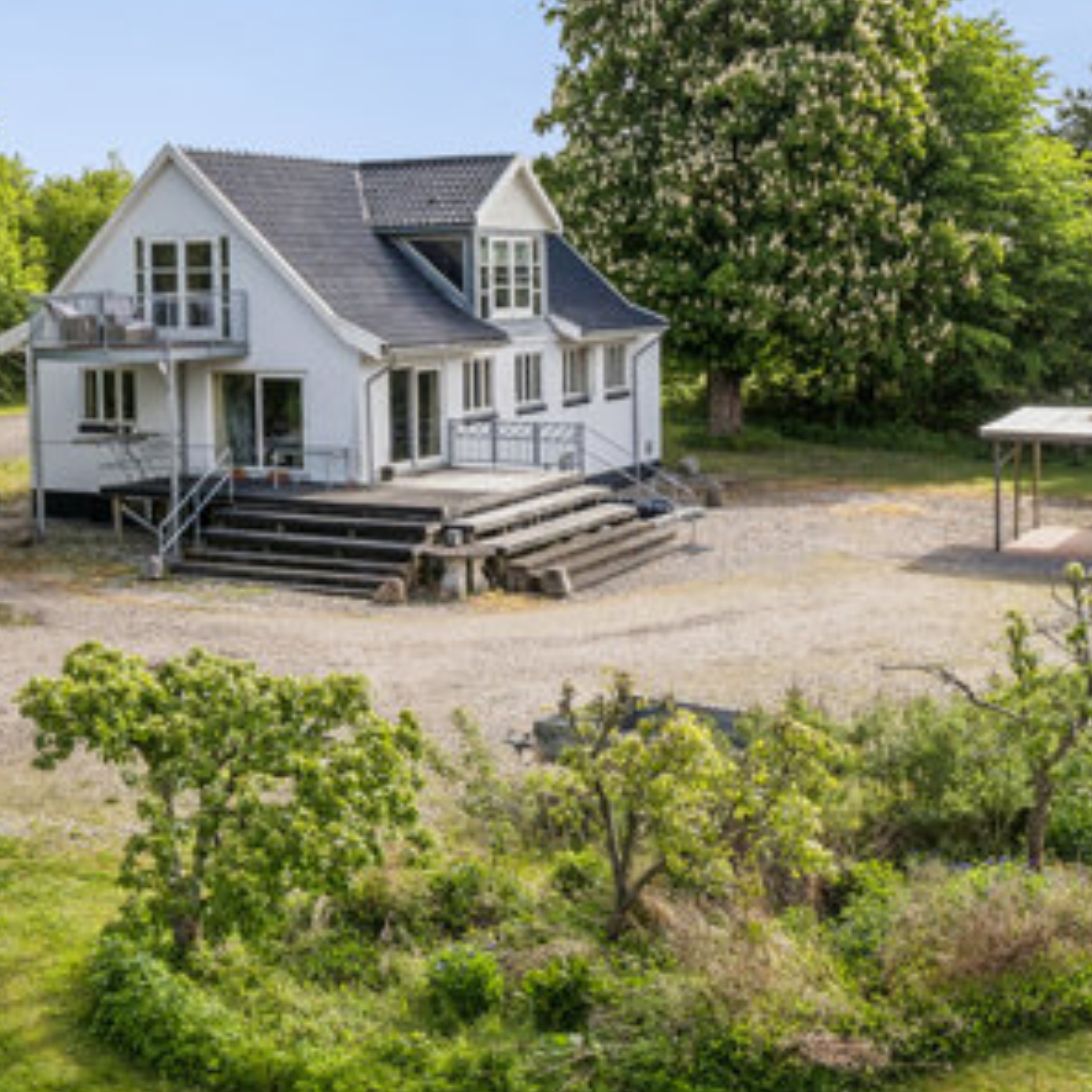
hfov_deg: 31.5
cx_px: 333
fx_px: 1912
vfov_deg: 31.8
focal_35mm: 54
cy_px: 472
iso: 200
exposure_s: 1/320
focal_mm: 15.5
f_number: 8
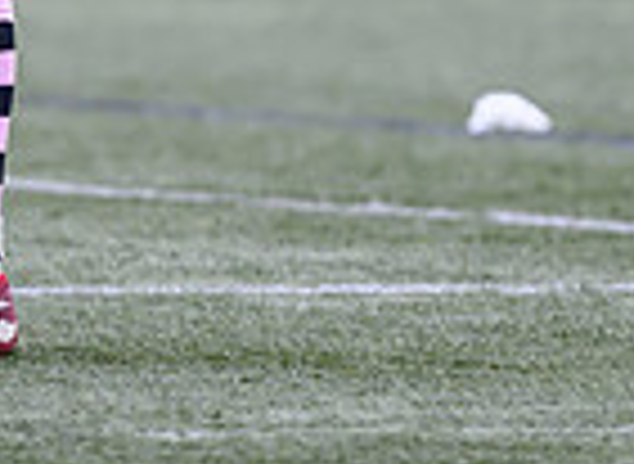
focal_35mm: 2042
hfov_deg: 1.0
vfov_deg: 0.7
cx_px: -591
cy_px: -438
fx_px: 37053
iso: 640
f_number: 3.5
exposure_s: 1/2000
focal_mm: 400
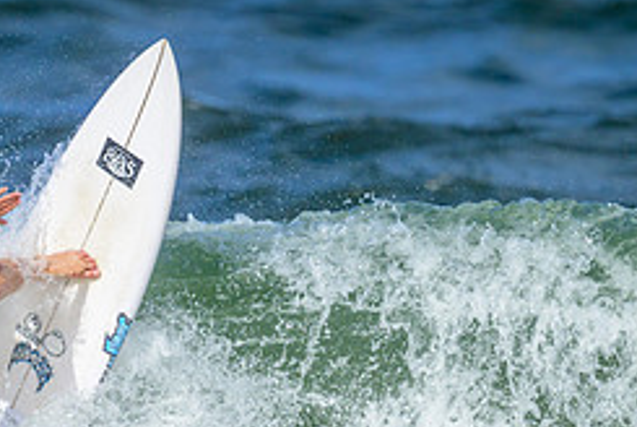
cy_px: 442
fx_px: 46060
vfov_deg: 0.5
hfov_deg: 0.8
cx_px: 142
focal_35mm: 2600
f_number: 6.3
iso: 360
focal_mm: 800
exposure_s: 1/3200
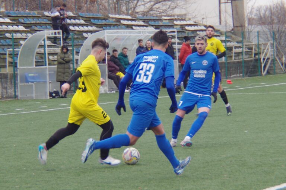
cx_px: 143
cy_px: 95
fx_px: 865
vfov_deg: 12.5
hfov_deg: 18.8
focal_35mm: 109
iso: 800
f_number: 8
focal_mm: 73
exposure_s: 1/320
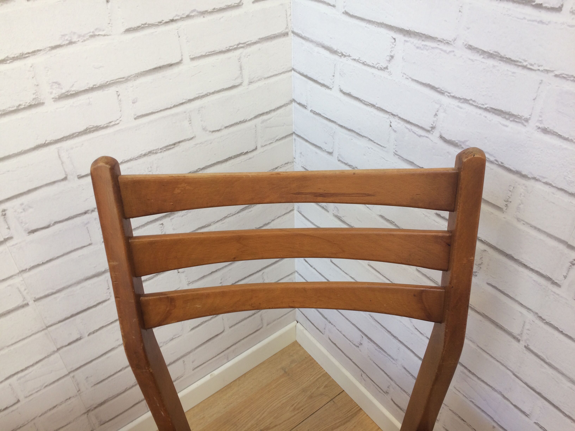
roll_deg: +2.4
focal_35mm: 29
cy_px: 216
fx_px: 482
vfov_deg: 48.2
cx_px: 288
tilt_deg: -38.5
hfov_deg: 61.7
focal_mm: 4.15
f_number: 2.2
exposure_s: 1/50
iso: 32
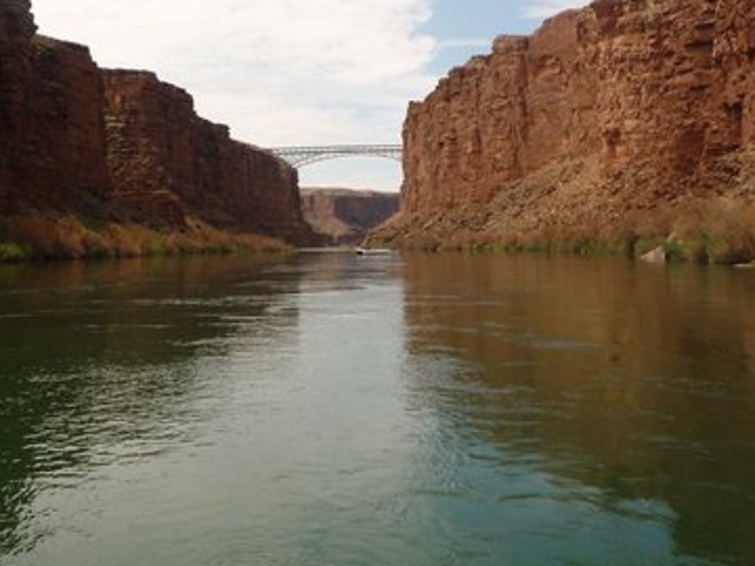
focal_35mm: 40
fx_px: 872
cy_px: 201
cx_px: 340
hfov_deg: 46.7
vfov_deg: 35.7
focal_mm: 5.3
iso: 100
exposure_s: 1/800
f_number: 4.5
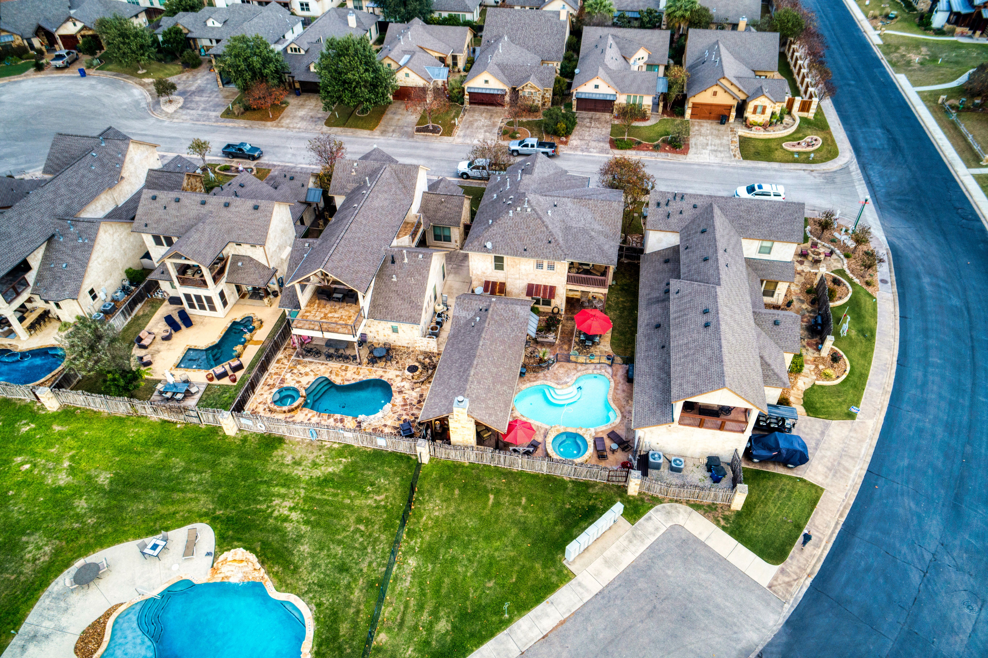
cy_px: 329
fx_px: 658
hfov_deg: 73.8
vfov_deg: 53.1
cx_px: 494
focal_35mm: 24
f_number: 4
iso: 200
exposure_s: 1/160
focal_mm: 8.8
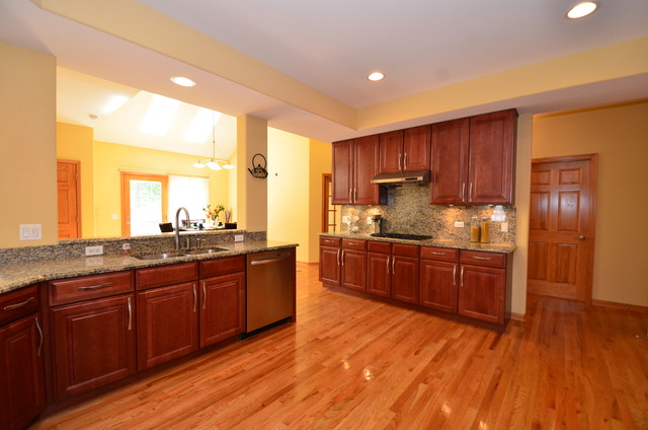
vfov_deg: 77.1
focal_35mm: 15
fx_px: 269
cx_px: 324
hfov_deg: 100.5
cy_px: 215
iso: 800
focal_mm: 10
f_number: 5.6
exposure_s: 1/60
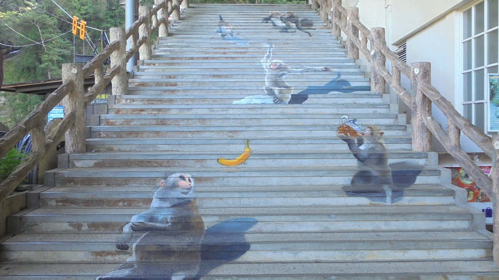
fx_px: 503
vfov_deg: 31.1
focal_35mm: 38
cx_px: 254
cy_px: 122
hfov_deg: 52.8
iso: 100
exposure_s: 1/30
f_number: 4
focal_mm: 6.1
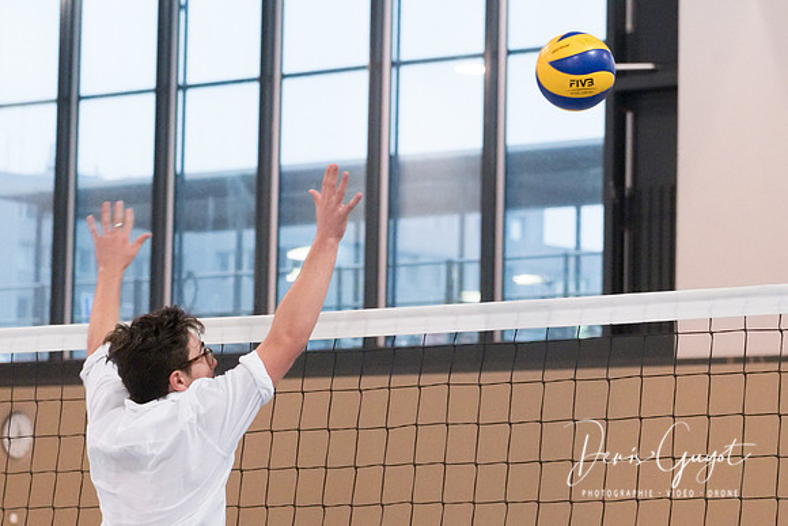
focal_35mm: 123
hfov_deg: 16.6
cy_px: 229
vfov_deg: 11.2
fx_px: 2692
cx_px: 482
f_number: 2.8
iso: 6400
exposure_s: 1/400
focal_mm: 50
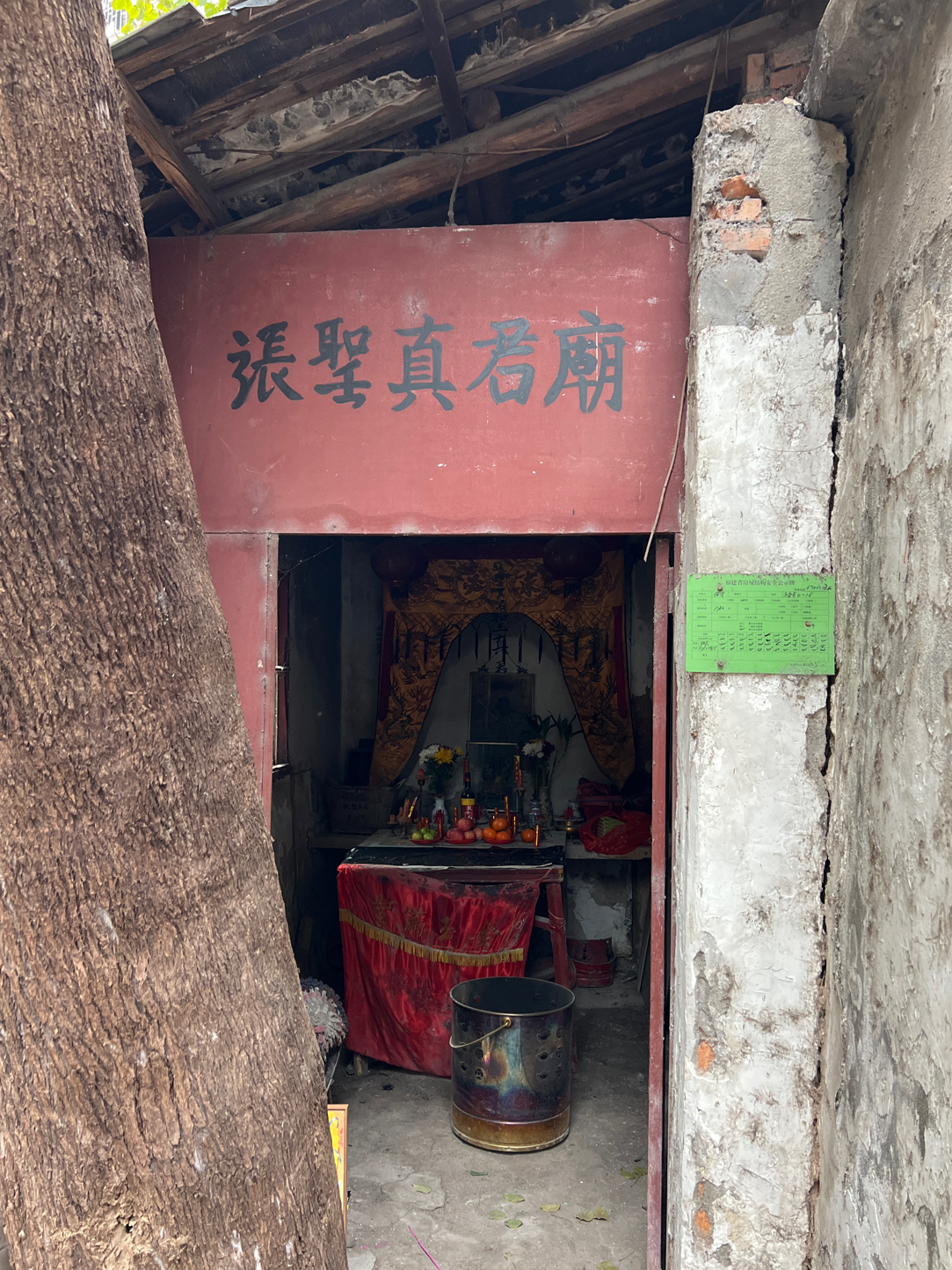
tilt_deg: +1.7
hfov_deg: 51.4
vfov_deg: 65.3
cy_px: 643
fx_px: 990
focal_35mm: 27
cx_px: 469
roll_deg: -0.1
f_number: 1.5
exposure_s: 1/60
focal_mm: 5.7
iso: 320
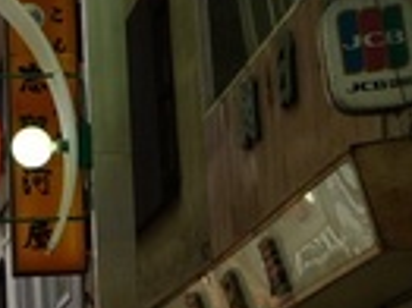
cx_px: -189
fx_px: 1784
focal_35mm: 150
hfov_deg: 12.6
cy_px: 225
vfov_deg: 9.9
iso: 100
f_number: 3.3
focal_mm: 4.7
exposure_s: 1/160
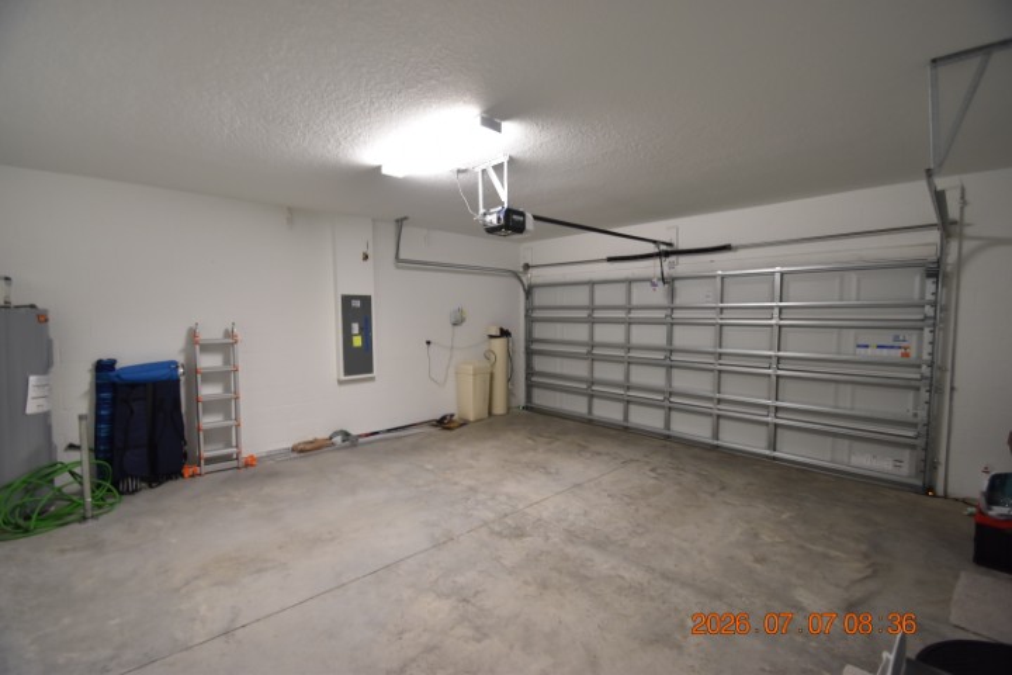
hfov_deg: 100.4
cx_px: 506
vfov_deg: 77.3
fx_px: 422
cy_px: 338
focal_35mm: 15
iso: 800
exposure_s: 1/30
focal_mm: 10
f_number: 3.5
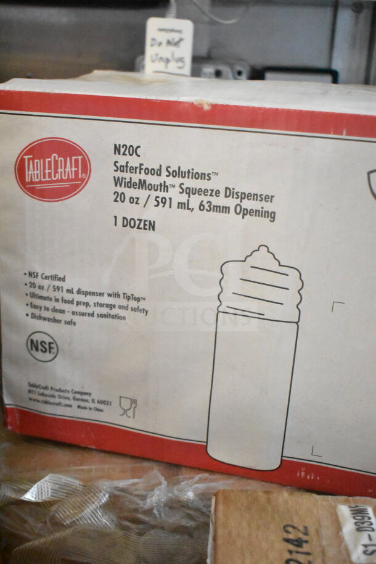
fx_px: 657
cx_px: 188
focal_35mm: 42
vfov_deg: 46.4
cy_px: 282
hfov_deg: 31.9
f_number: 4.2
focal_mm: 28
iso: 12800
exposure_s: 1/50
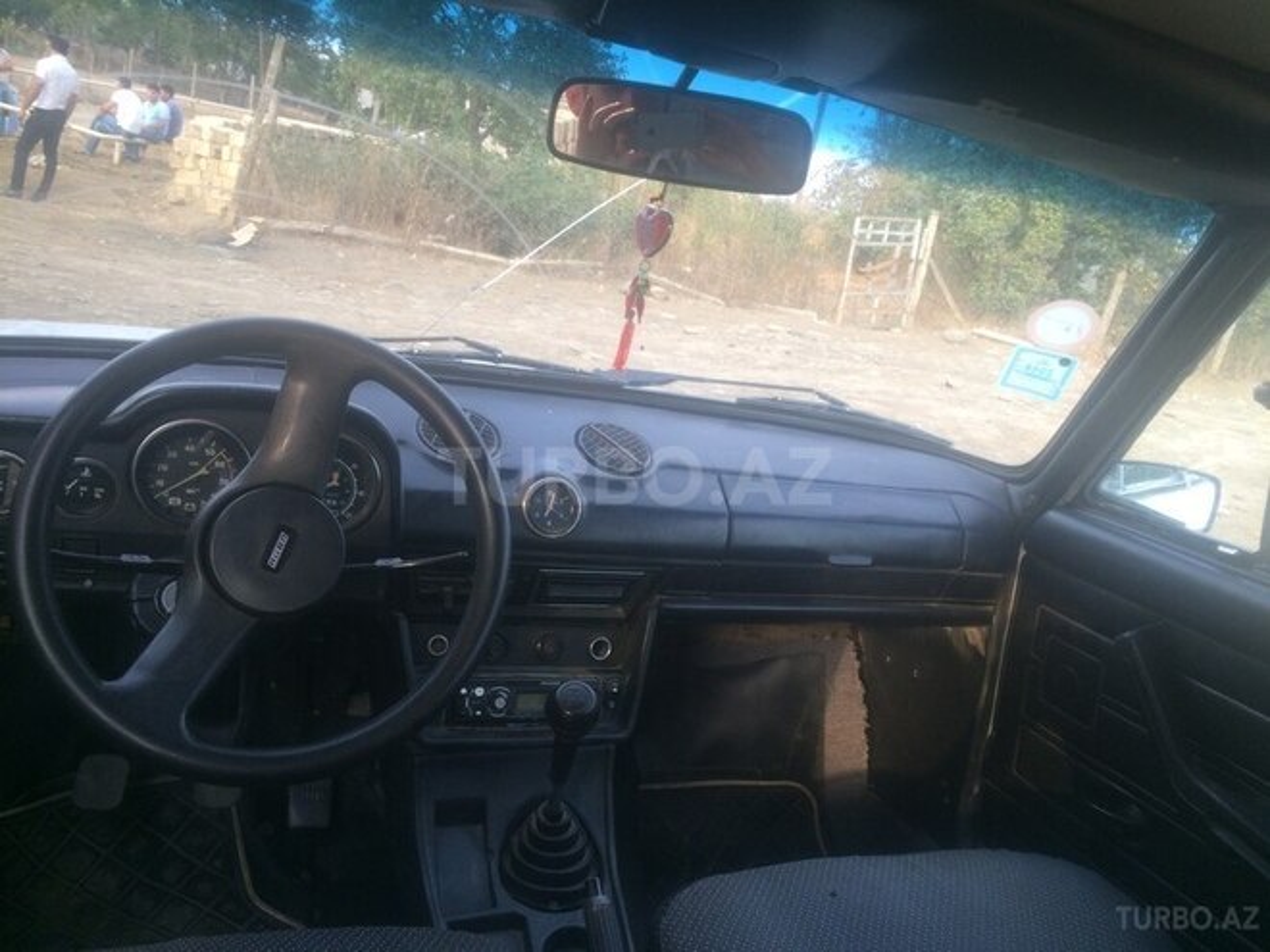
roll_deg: -19.6
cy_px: 476
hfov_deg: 61.7
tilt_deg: -16.0
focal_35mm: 29
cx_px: 635
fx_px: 1064
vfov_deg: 48.2
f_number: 2.2
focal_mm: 4.15
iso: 50
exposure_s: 1/100
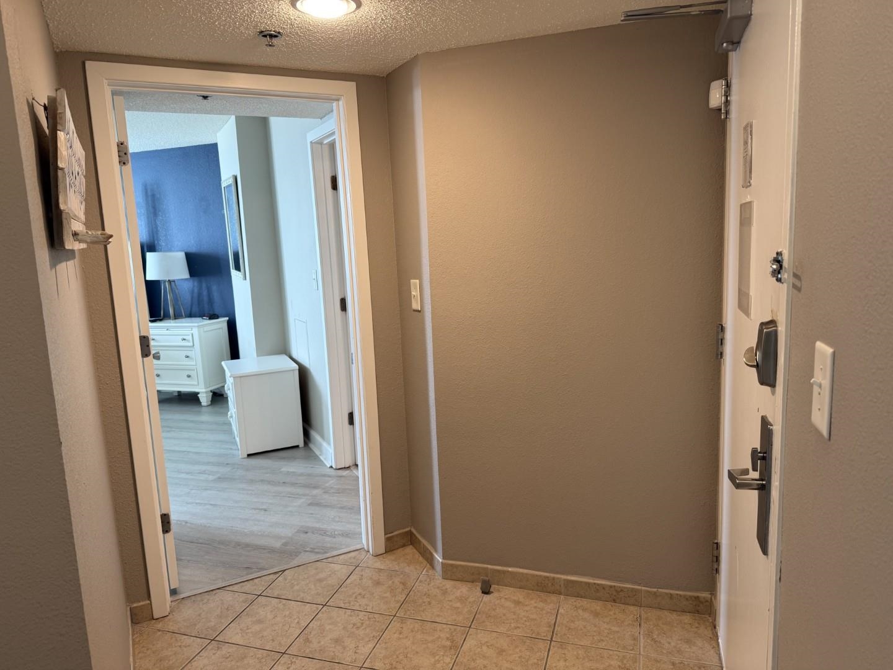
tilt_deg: -8.4
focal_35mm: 24
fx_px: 619
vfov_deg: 56.8
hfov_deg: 71.6
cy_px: 335
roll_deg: +2.4
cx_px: 446
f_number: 1.78
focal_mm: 6.76
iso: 125
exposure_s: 1/60
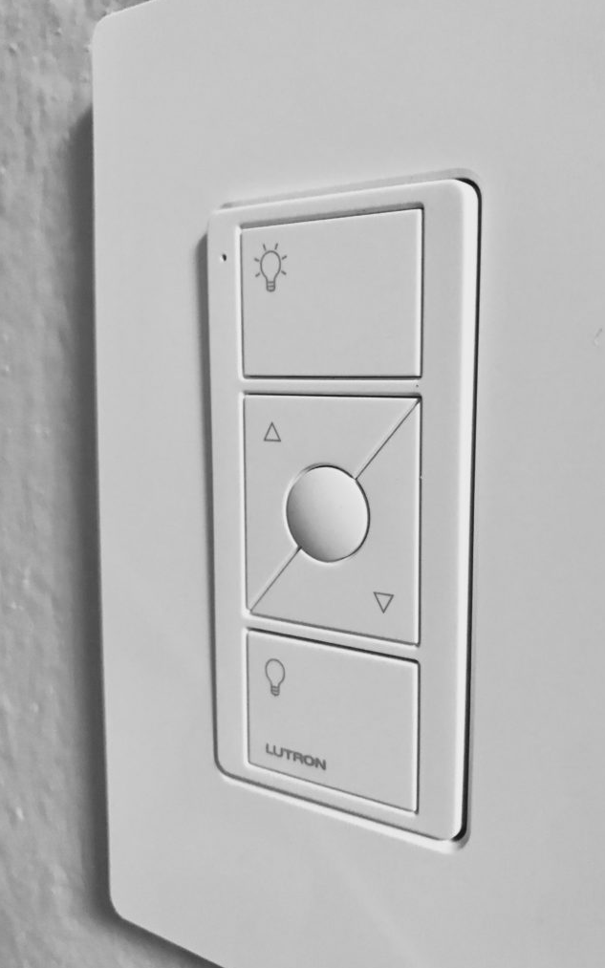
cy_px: 485
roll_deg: -0.2
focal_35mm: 30
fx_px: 792
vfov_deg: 62.9
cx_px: 365
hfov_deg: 41.6
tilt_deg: -4.9
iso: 64
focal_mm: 3.99
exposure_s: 1/15
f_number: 1.8
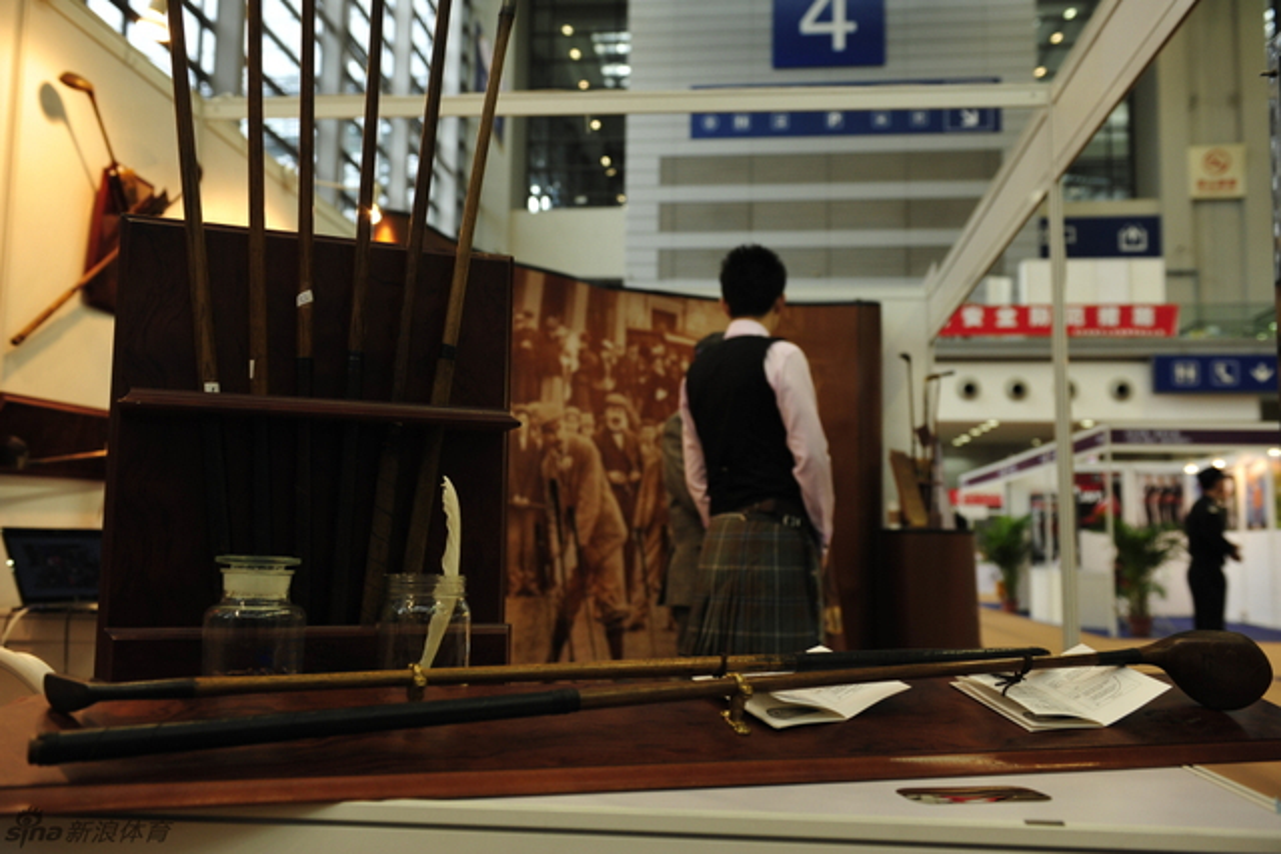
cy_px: 427
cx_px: 640
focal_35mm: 32
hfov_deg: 58.7
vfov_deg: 41.1
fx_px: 1139
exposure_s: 1/100
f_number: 4
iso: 800
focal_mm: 32
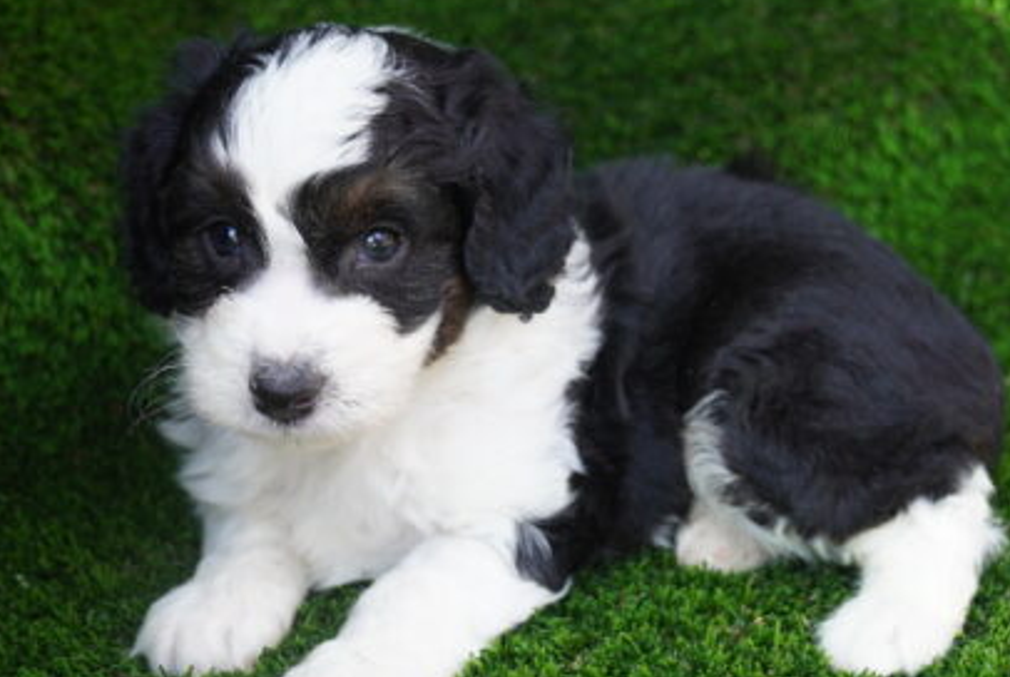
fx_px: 1742
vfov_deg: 22.0
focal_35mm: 62
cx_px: 525
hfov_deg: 32.3
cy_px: 347
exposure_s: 1/160
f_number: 4
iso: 320
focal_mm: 28
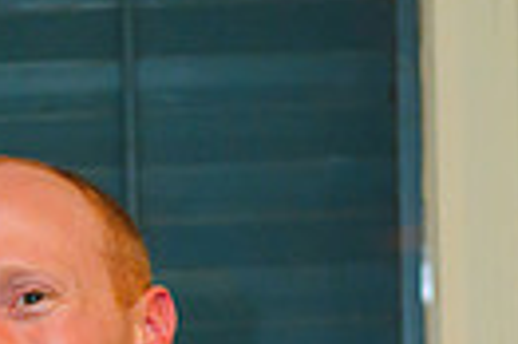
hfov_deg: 6.6
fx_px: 4469
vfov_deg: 4.3
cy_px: 704
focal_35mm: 311
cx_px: -111
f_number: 2.8
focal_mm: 70
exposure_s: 1/80
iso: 2000
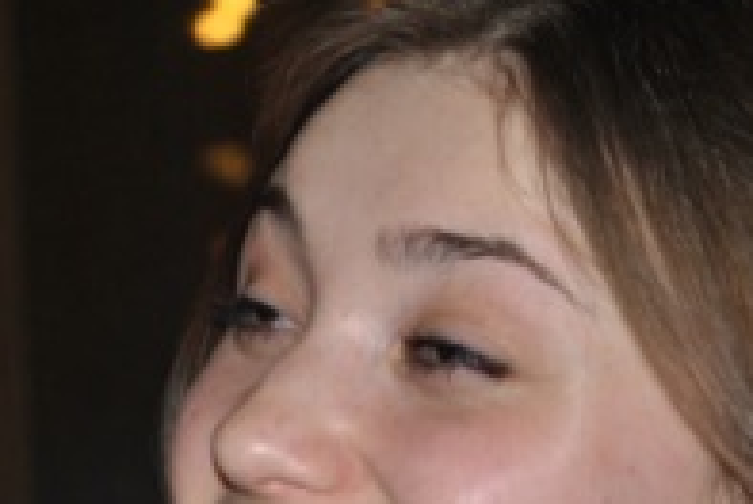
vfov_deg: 6.3
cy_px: 580
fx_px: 4552
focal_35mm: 217
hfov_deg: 9.5
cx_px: 290
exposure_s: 1/60
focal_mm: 55
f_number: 5.6
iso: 200
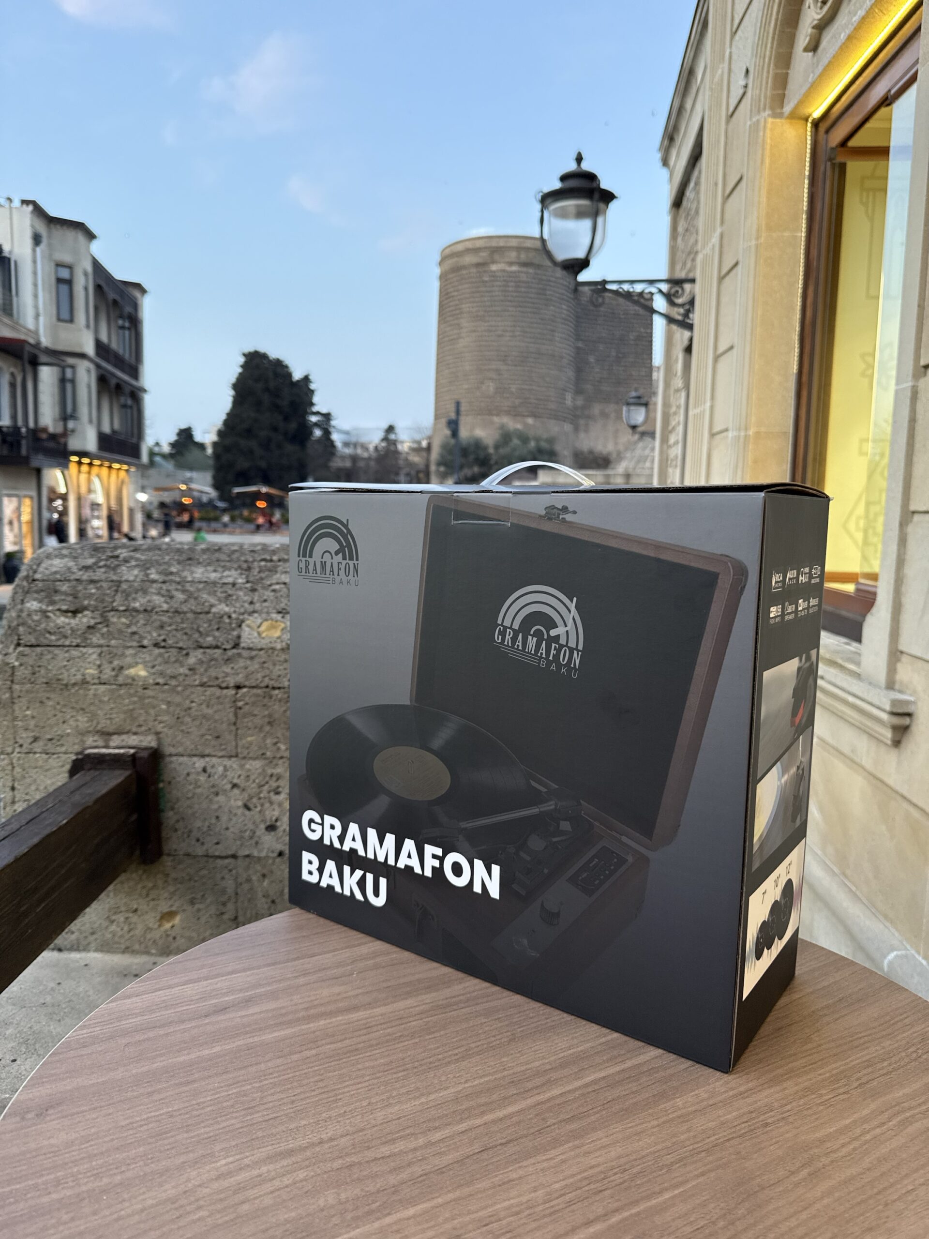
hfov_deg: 56.8
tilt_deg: -6.3
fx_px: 859
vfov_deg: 71.6
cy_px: 620
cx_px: 464
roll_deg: -1.4
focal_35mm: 24
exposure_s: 1/50
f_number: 1.78
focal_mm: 6.76
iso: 125
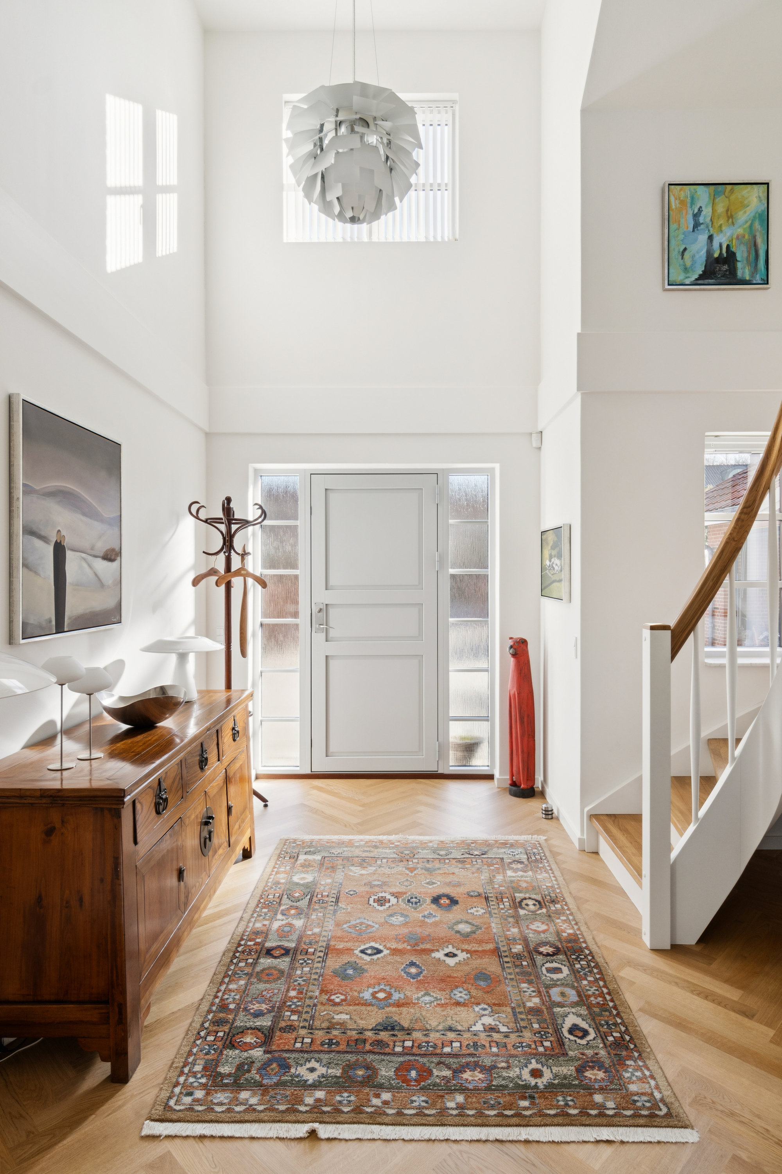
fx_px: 635
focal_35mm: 20
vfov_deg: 85.4
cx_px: 391
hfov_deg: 63.2
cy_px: 587
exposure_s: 1/60
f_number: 8
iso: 200
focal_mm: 13
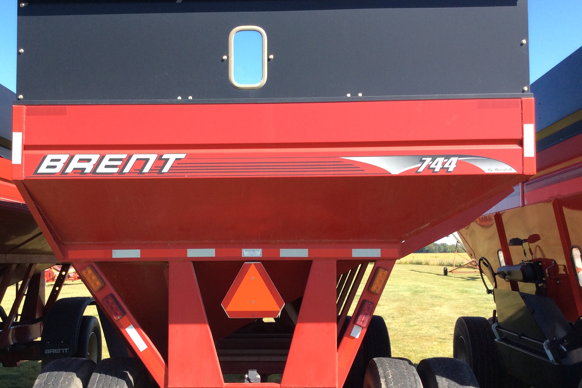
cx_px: 251
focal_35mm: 40
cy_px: 237
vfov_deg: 33.3
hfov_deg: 48.3
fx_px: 647
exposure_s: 1/515
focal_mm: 3.3
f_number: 2.4
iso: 32
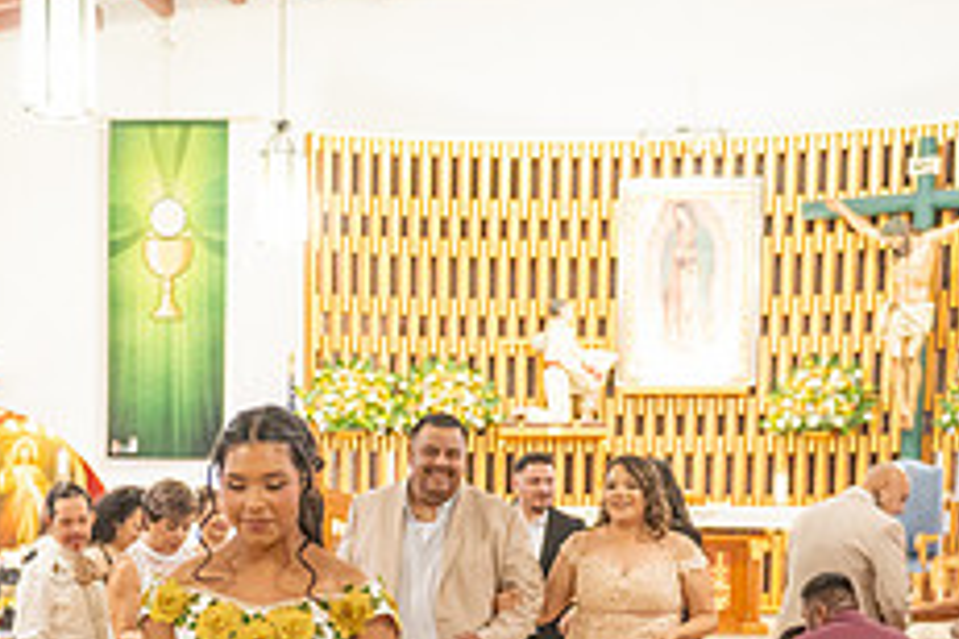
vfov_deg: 16.7
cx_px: 311
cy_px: 778
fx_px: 2078
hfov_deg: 25.8
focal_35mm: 78
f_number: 2.8
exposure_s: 1/100
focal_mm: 31
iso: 1600
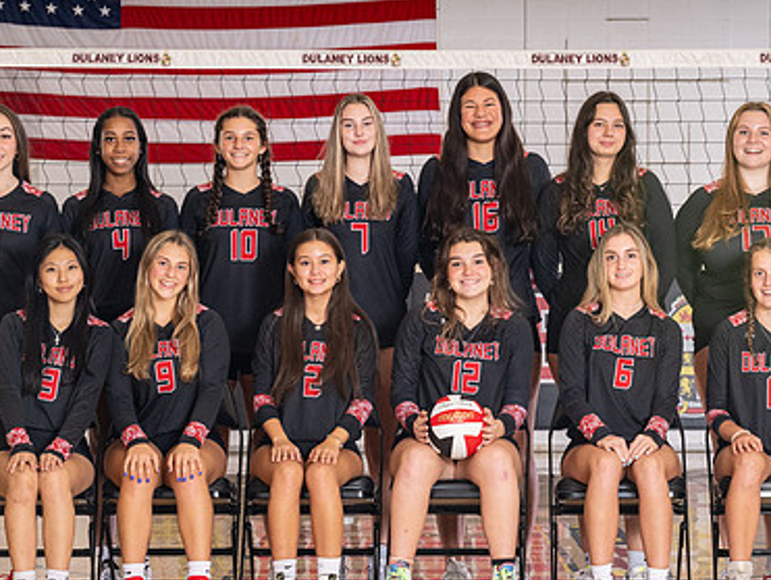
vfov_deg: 10.4
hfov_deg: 13.8
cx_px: 482
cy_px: 359
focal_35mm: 143
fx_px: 3188
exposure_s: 1/250
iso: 800
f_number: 6.3
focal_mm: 70
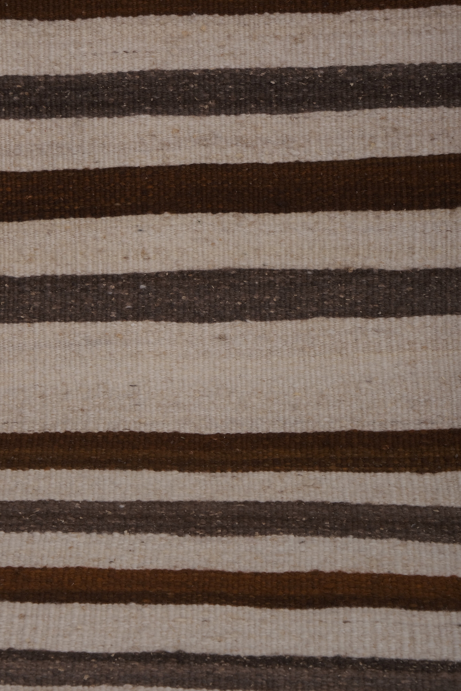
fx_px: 2305
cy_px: 346
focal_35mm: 120
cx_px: 230
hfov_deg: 11.4
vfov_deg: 17.1
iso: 160
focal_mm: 80
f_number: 14
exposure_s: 1/160
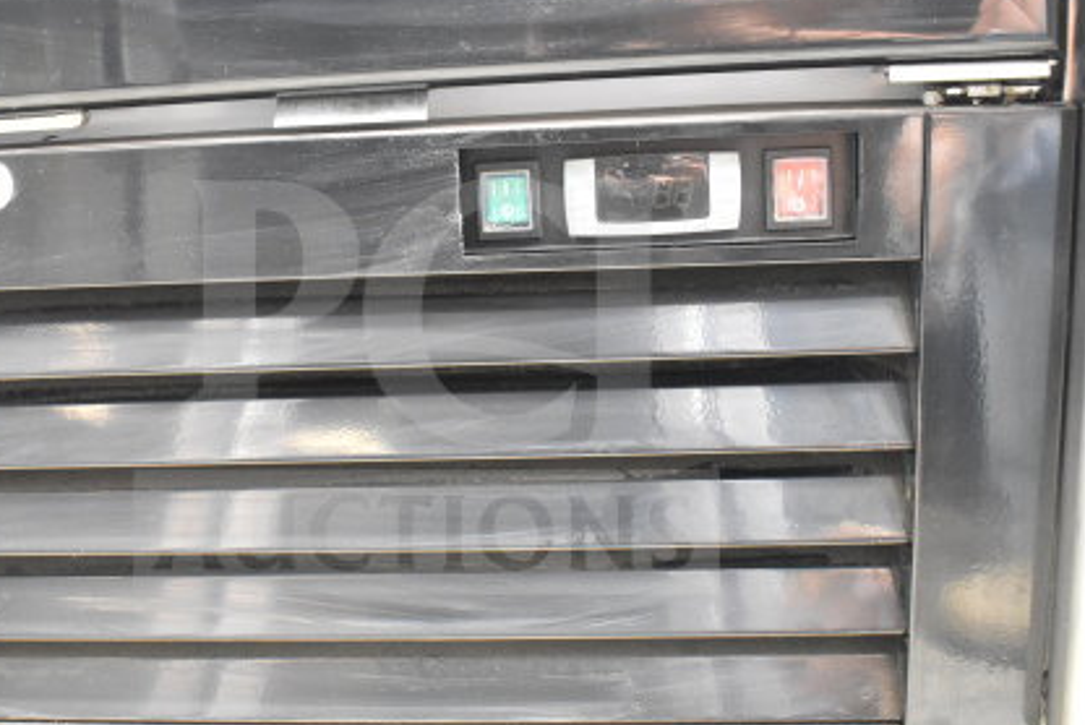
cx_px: 425
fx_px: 1327
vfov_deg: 30.6
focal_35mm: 44
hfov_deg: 44.2
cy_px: 387
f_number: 3.8
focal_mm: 20
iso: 7200
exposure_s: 1/30
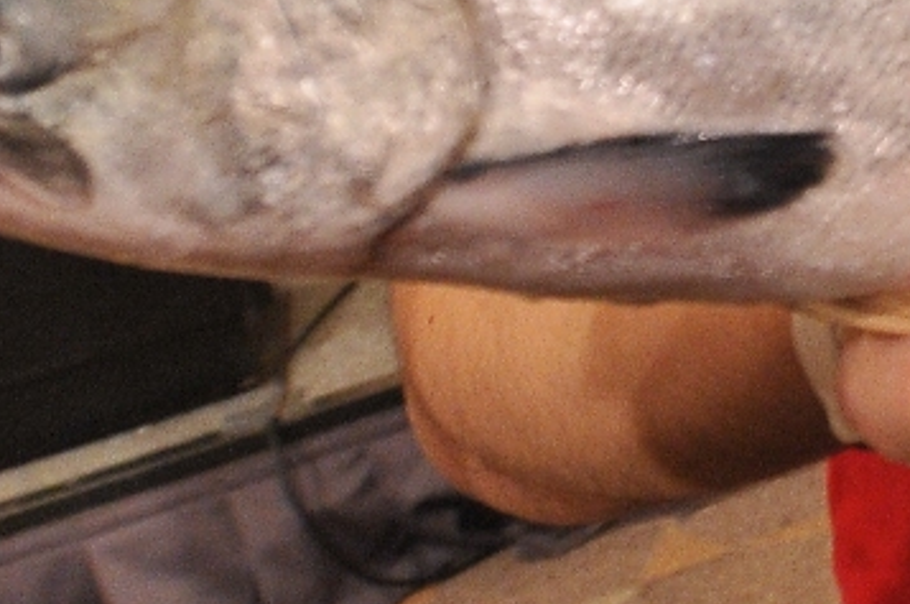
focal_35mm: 126
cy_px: -765
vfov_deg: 9.8
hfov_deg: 11.4
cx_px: 2575
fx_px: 3181
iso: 800
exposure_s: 1/50
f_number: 4.5
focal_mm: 14
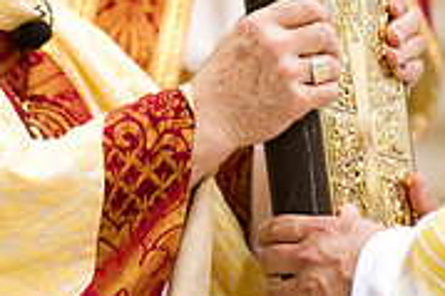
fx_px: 6014
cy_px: -5
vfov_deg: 2.8
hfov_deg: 4.2
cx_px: 283
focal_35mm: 487
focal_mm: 150
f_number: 2.8
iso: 2000
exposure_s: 1/100
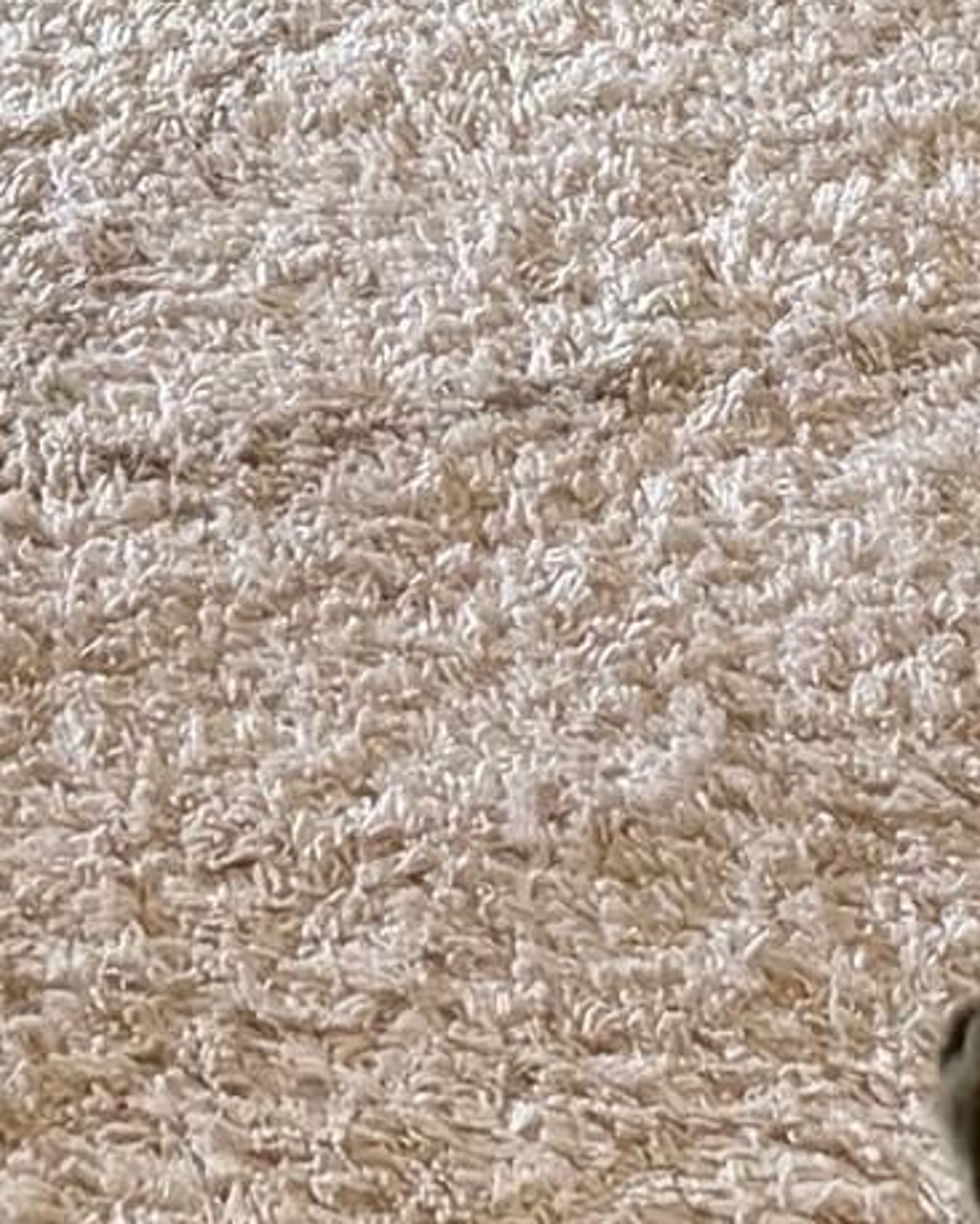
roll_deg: -0.9
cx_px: 1196
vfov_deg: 11.0
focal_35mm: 157
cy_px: -1384
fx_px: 5686
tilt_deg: -12.1
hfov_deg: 9.7
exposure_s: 1/75
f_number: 1.78
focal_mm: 6.76
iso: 200
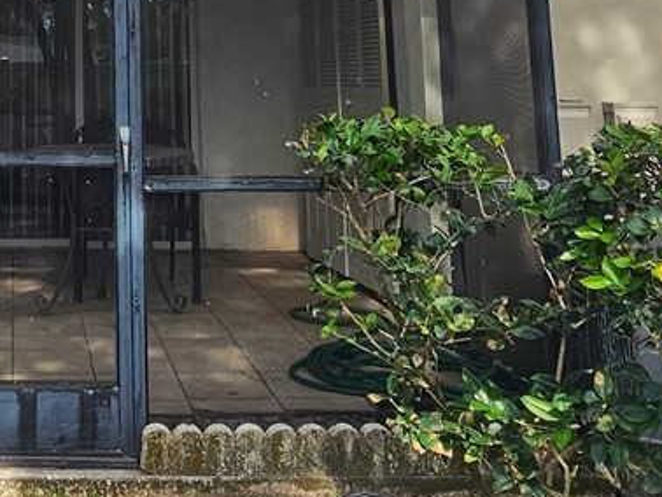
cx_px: -14
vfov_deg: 24.2
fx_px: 1052
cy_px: -94
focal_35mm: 55
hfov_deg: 31.9
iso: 50
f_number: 2.2
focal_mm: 2.2
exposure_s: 1/383
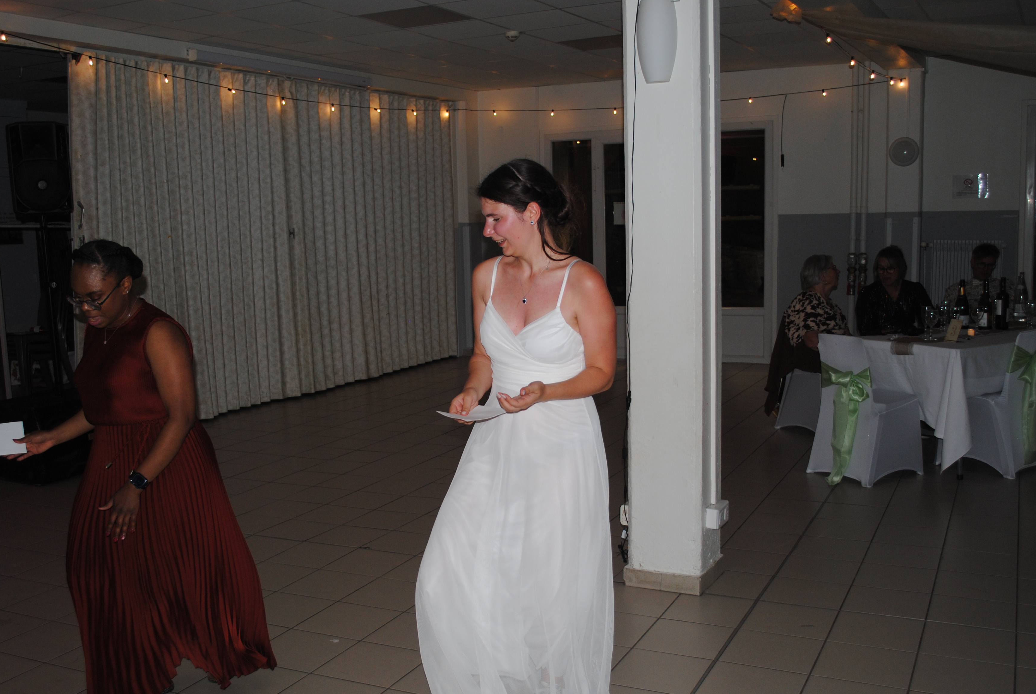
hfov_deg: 51.8
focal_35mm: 37
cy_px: 367
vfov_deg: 36.0
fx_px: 1066
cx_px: 501
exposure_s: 1/60
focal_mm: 22
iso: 200
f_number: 3.8
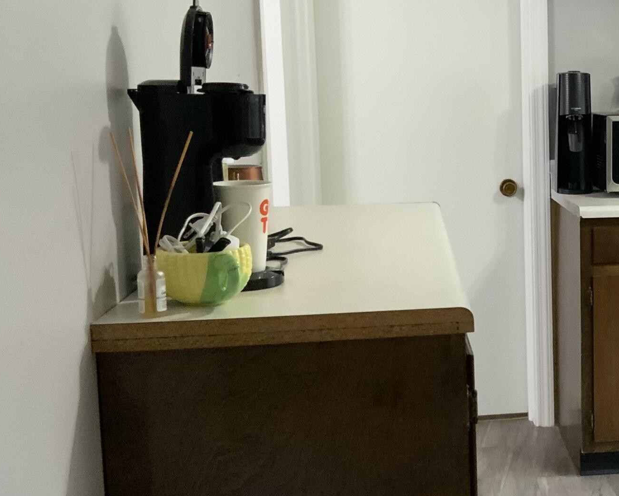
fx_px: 1191
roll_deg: +0.9
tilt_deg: -5.7
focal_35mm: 65
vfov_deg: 23.5
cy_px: 222
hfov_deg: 27.7
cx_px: 591
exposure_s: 1/30
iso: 250
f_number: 1.8
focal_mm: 3
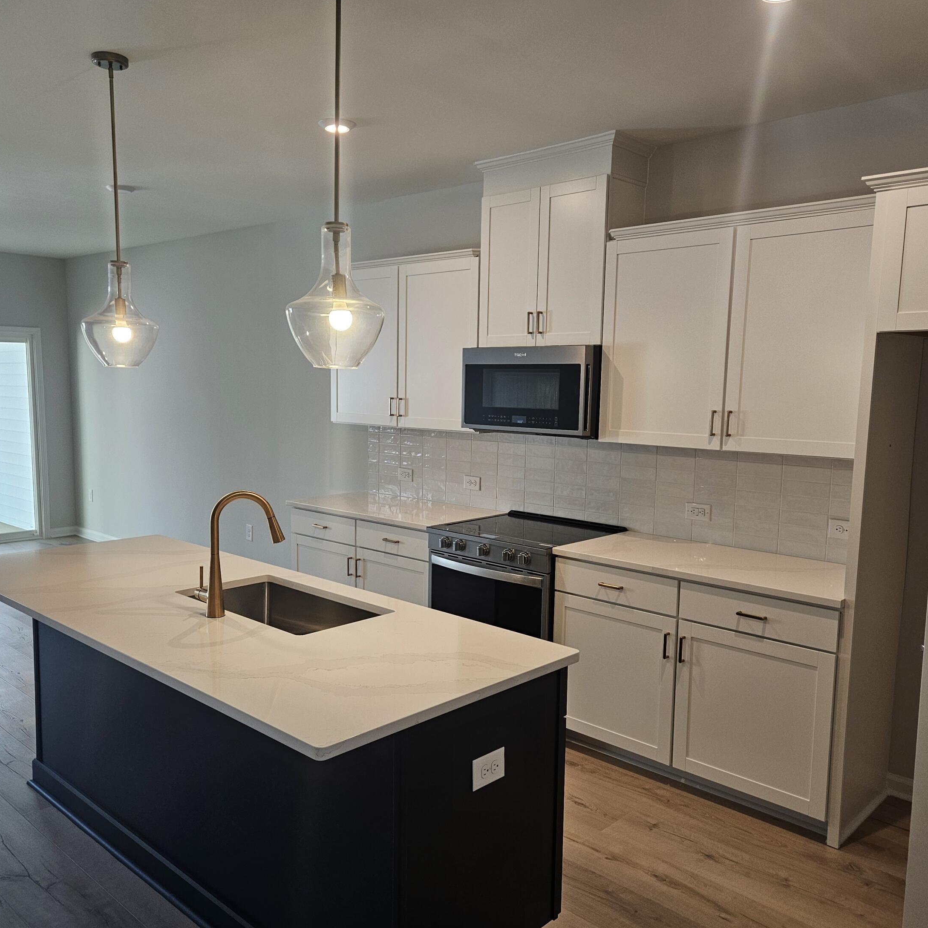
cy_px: 474
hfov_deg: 57.3
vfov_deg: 57.3
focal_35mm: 28
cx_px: 457
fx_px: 849
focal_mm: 5.4
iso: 100
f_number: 1.8
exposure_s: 1/120
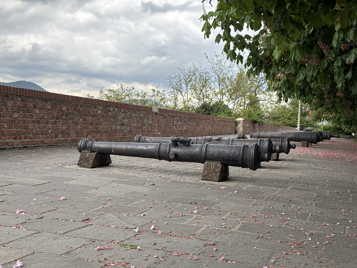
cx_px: 178
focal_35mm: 48
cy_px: 134
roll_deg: -2.4
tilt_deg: -1.2
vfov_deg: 30.3
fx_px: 495
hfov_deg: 39.7
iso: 64
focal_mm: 6.76
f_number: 1.78
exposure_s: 1/1770
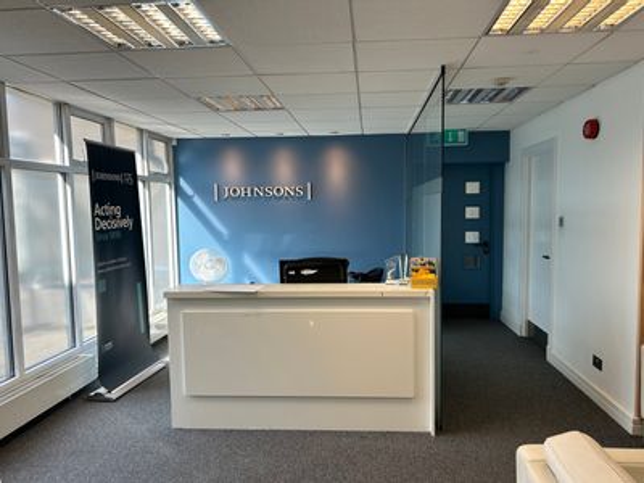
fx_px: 484
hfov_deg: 67.3
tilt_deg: -4.8
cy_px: 242
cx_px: 322
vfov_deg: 53.1
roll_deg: +0.9
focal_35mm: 26
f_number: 1.5
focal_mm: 5.7
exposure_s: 1/133
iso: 40
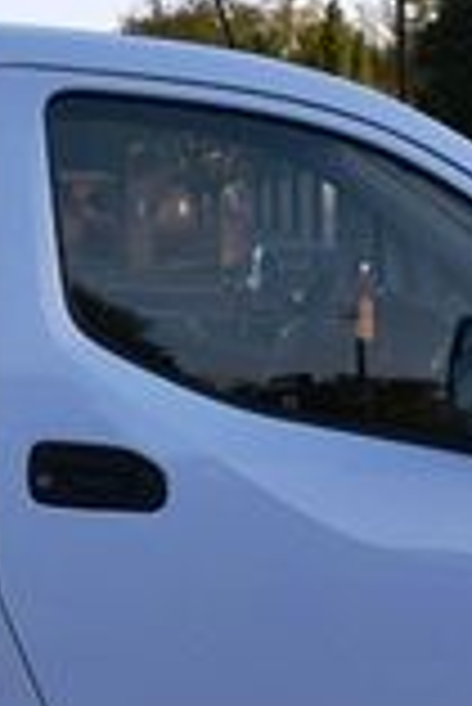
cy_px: 362
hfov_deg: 12.3
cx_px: 0
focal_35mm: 110
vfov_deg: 18.6
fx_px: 2158
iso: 200
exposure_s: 1/250
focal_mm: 18
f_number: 8
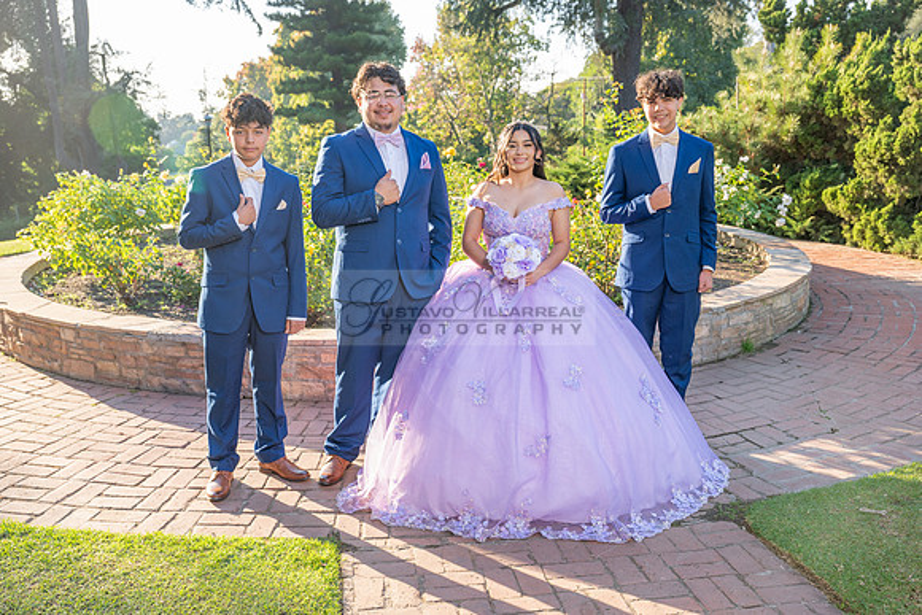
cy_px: 308
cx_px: 461
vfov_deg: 38.9
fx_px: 871
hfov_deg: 55.8
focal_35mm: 34
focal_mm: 34
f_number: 5.6
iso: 200
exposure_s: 1/200
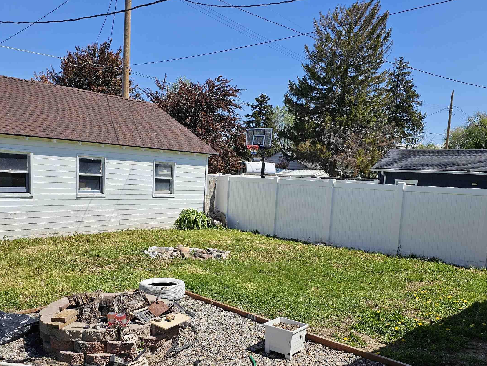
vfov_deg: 42.7
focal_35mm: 33
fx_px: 464
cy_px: 224
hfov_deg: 55.3
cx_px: 231
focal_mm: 6.3
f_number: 1.7
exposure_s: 1/1163
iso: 10
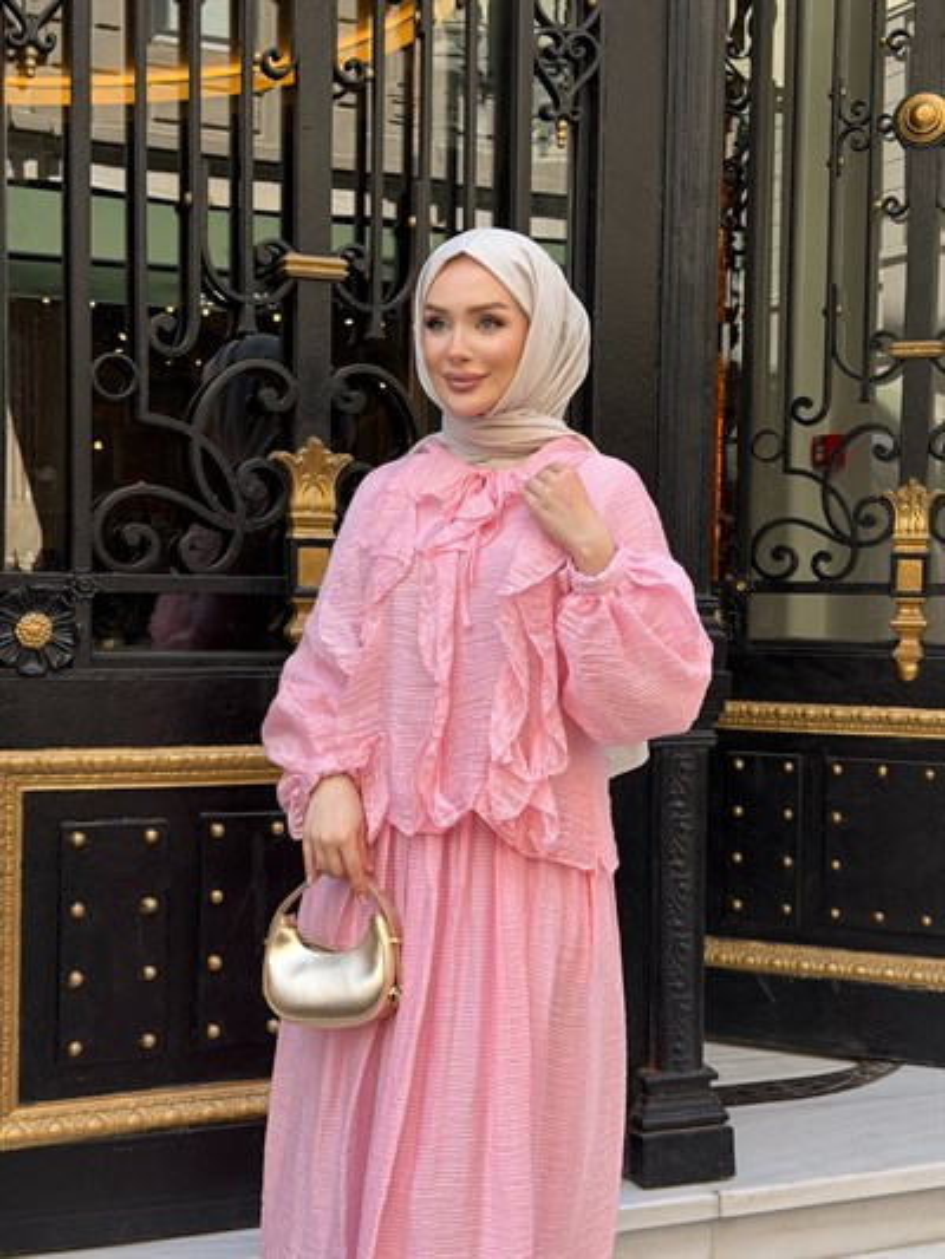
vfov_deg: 39.6
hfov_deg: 30.3
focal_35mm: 48
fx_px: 1746
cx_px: 472
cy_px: 630
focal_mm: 6.76
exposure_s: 1/587
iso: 64
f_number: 1.78
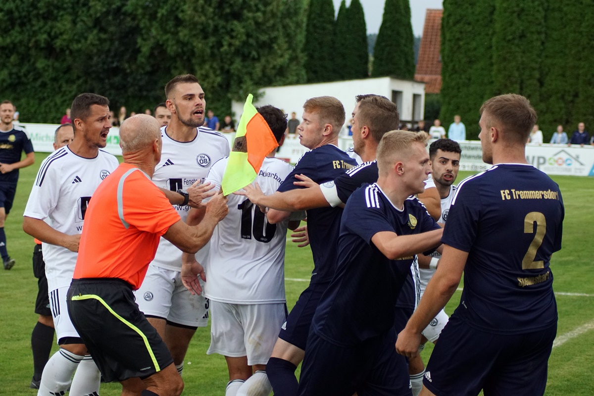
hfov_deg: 19.5
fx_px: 1732
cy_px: 198
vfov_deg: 13.0
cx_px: 297
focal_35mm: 105
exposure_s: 1/2000
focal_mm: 70
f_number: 4
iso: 1250
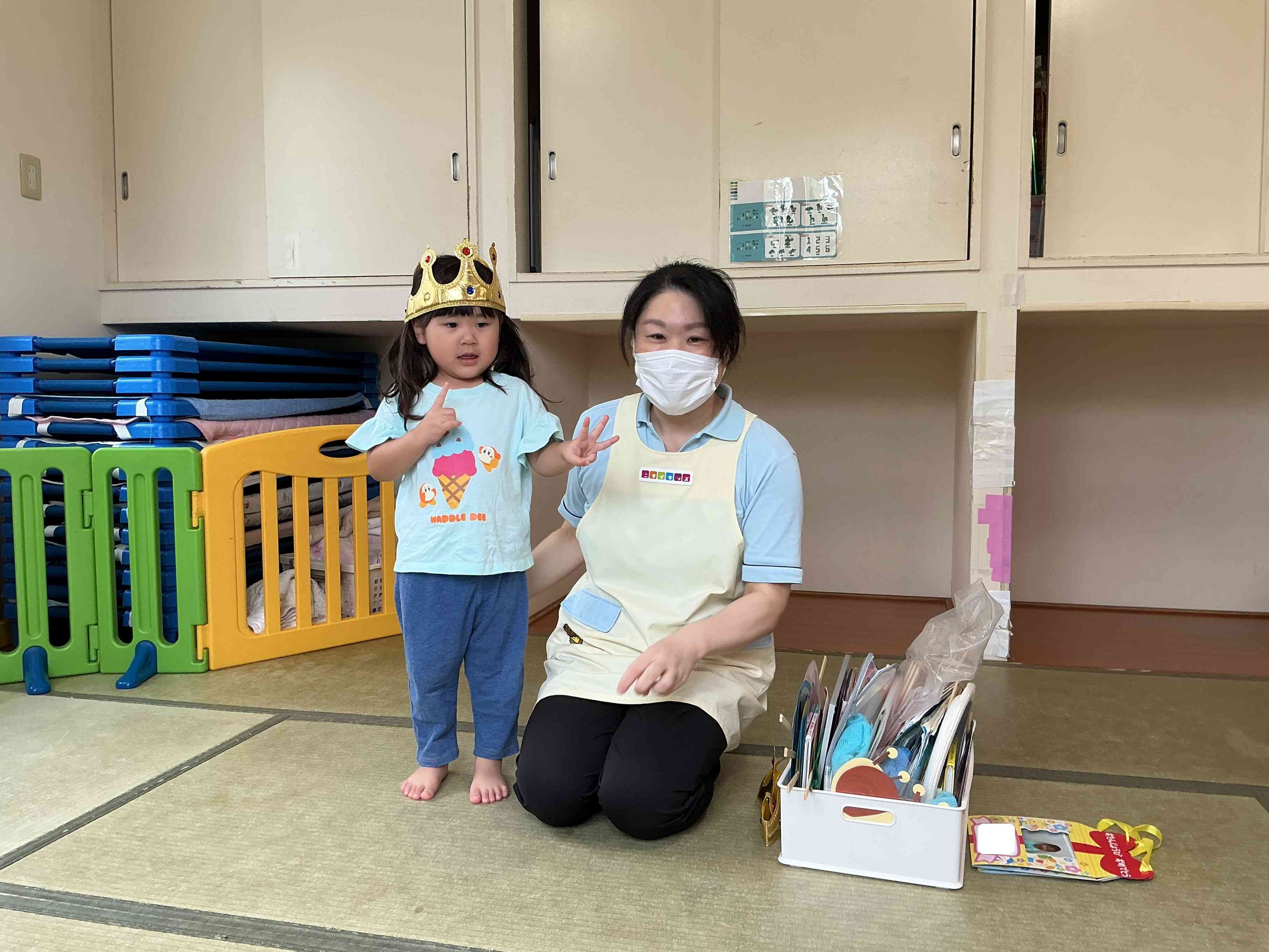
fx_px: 1063
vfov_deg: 48.2
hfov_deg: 61.7
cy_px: 476
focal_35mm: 29
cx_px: 634
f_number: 1.8
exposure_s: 1/100
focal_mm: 3
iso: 40
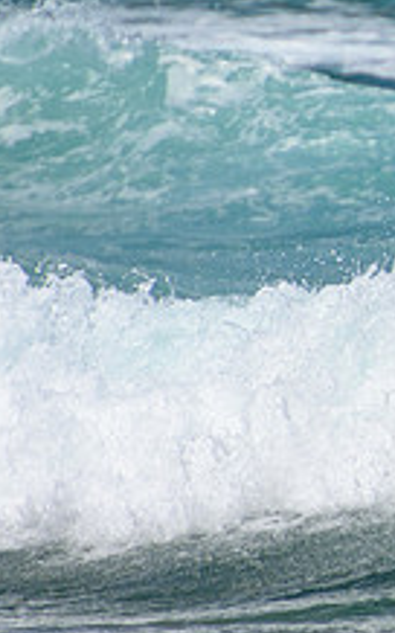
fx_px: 28061
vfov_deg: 1.3
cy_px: 277
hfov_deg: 0.8
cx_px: 712
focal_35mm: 1627
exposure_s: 1/2000
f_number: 5.6
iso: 220
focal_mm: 400
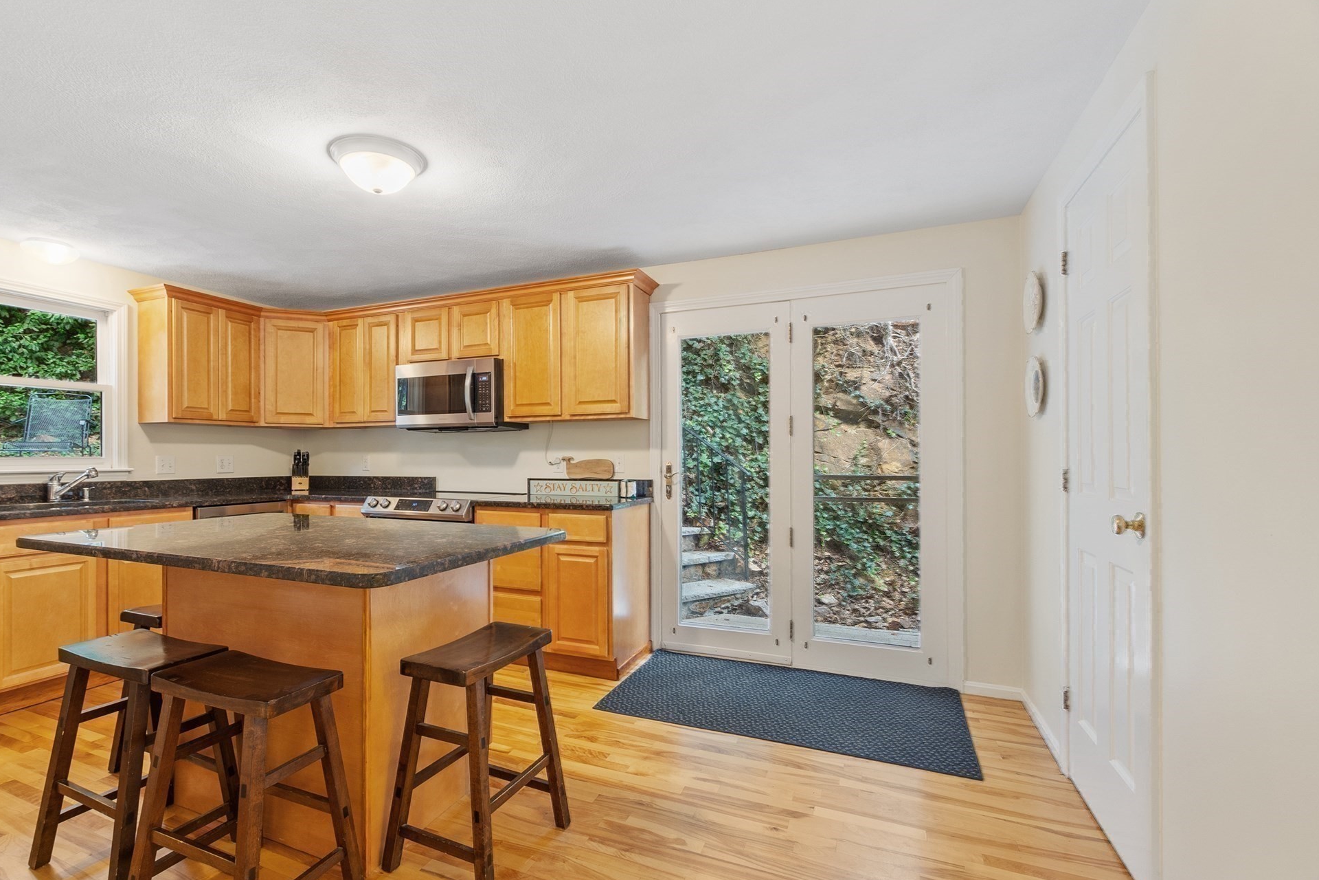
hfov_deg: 96.6
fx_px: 586
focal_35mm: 16
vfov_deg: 73.7
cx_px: 619
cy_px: 455
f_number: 8
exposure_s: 2.5
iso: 320
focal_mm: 10
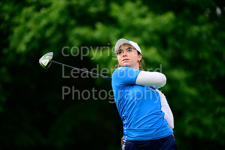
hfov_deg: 7.4
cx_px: 112
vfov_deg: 4.9
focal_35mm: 280
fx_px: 1750
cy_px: 75
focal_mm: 280
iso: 1000
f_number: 5.3
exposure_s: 1/2000
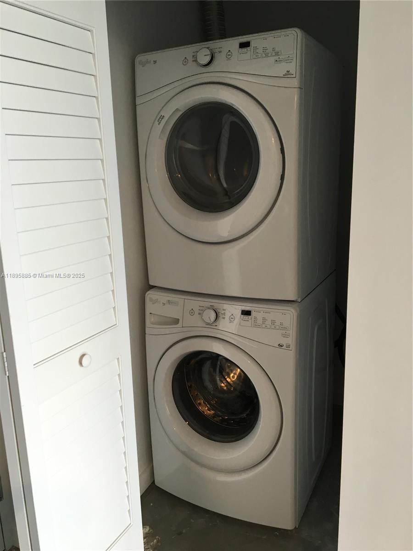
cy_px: 276
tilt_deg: -13.6
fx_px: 461
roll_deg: +1.1
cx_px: 206
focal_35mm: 29
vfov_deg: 61.7
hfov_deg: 48.2
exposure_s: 1/30
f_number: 2.2
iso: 50
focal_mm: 4.15
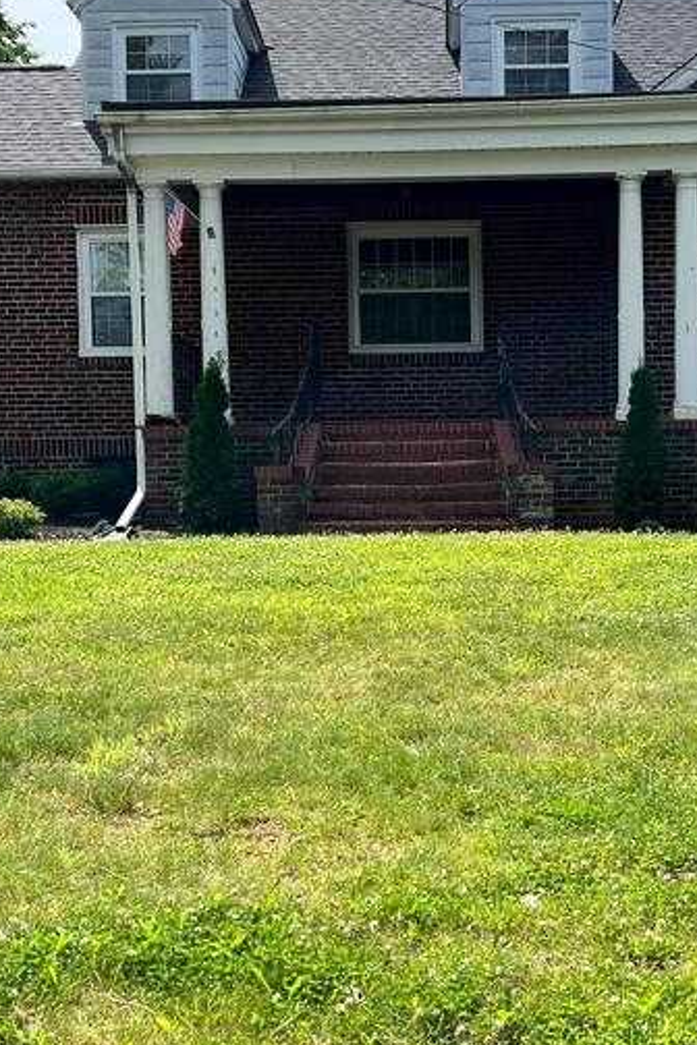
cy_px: 558
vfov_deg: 34.5
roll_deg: +1.2
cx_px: 442
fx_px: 1684
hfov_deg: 23.3
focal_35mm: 58
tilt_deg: -1.3
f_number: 1.5
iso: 50
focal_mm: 5.7
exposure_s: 1/2915
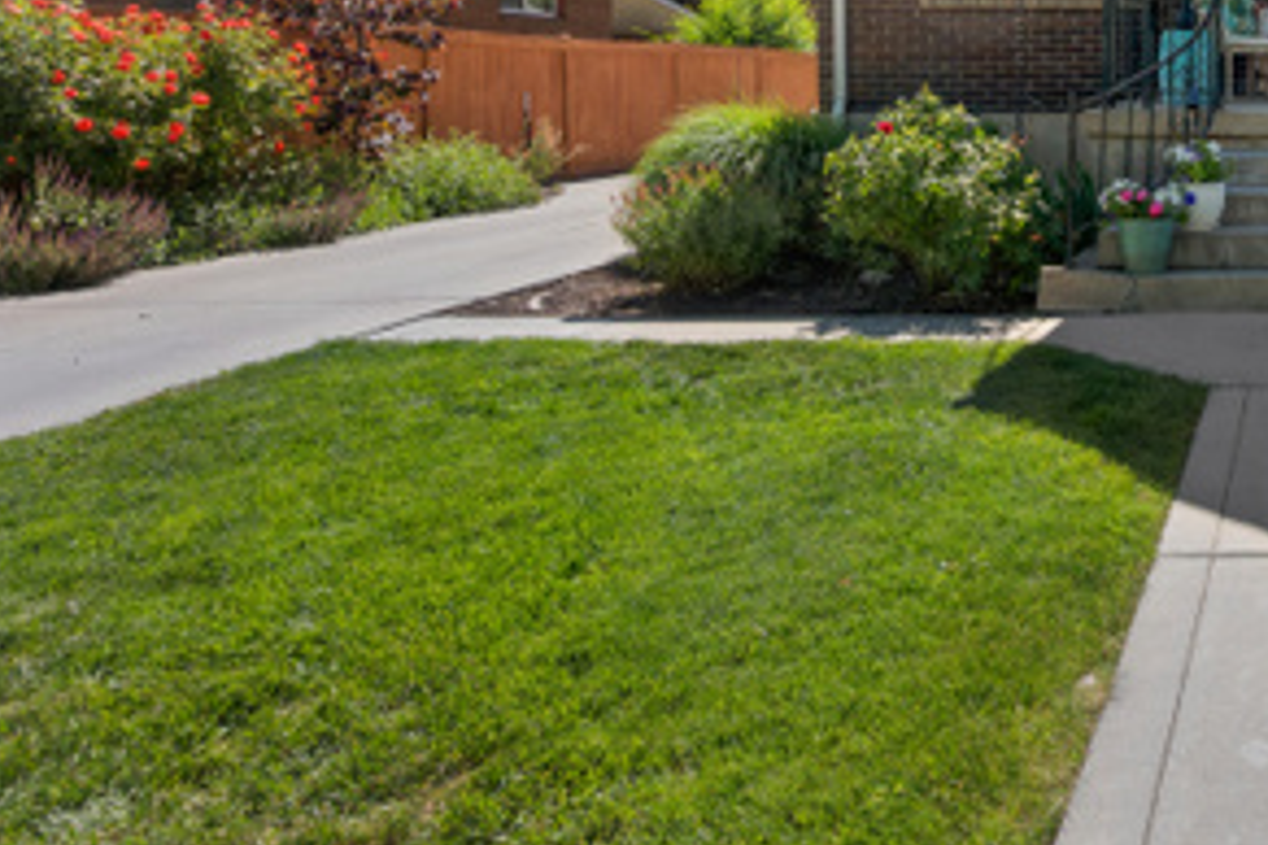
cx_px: 1346
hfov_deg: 45.3
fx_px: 1162
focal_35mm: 33
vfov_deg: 35.6
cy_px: -26
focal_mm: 15
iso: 400
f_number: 7.1
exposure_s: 1/640
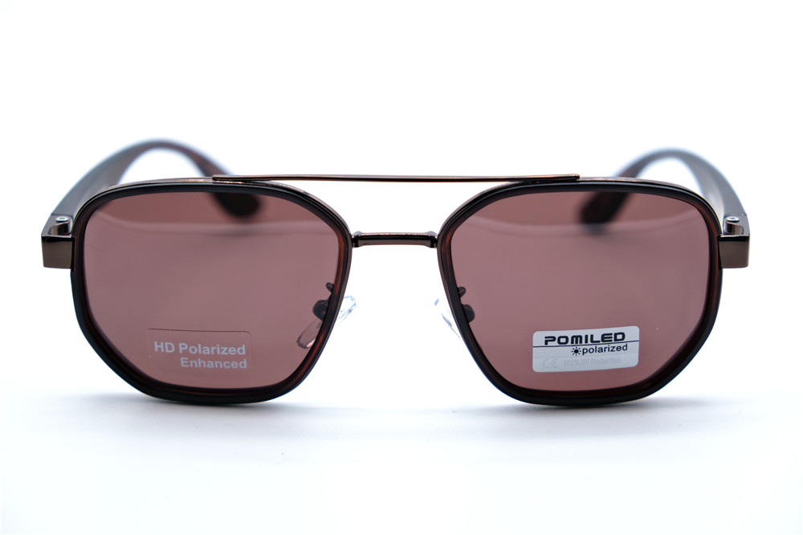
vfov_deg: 16.4
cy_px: 268
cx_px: 402
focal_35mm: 83
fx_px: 1851
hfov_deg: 24.5
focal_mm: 55
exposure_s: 1/150
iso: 160
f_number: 5
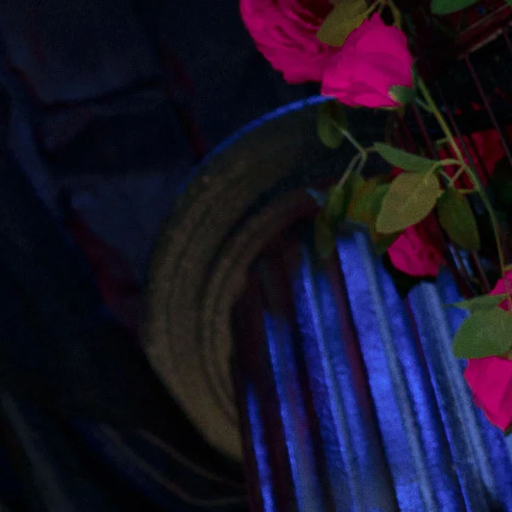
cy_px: 997
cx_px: -483
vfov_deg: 6.6
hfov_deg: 6.6
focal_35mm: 257
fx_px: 4301
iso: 640
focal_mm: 32
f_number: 4
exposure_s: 1/80
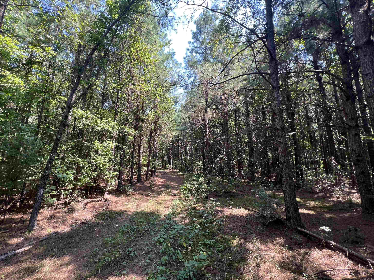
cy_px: 140
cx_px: 187
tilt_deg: +9.4
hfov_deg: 106.2
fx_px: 140
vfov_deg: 89.9
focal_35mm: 13
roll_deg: -0.8
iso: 32
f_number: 1.8
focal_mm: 1.57
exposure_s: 1/99
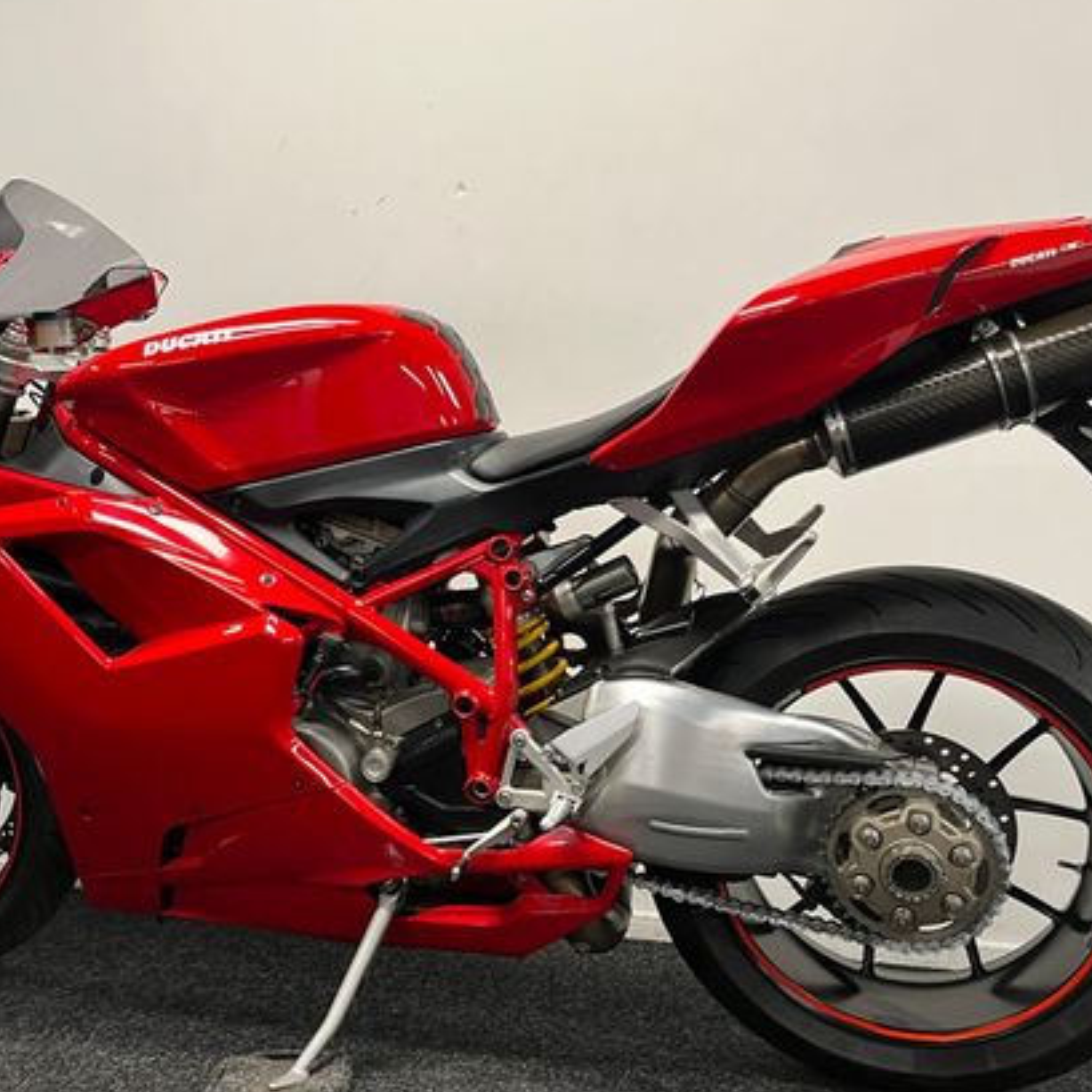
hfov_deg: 45.9
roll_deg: -0.6
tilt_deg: -0.9
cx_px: 462
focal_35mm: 36
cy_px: 601
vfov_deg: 46.0
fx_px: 1285
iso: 100
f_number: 1.6
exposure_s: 1/50
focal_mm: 5.1
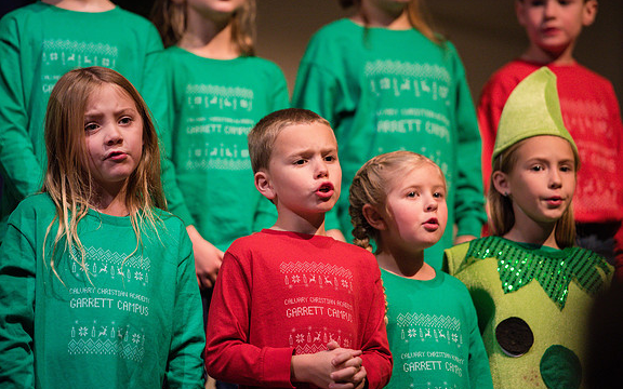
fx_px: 3311
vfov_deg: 6.7
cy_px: 206
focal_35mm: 195
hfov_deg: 10.7
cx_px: 312
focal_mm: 190
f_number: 2.8
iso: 1600
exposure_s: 1/200
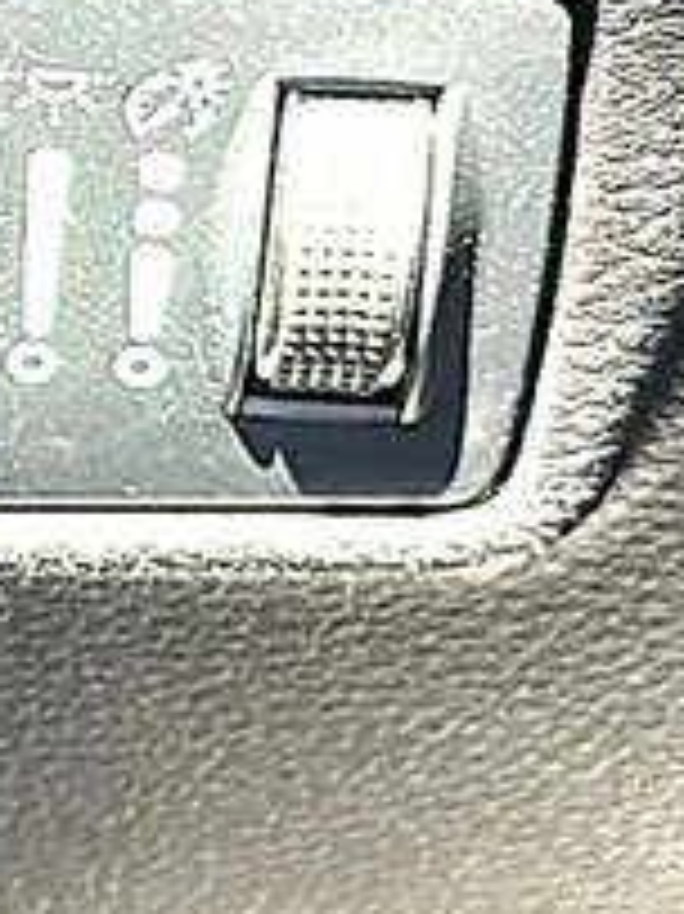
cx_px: -500
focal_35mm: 145
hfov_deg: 9.8
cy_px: 110
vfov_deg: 13.5
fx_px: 3824
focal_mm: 6.86
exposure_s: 1/98
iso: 80
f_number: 1.78
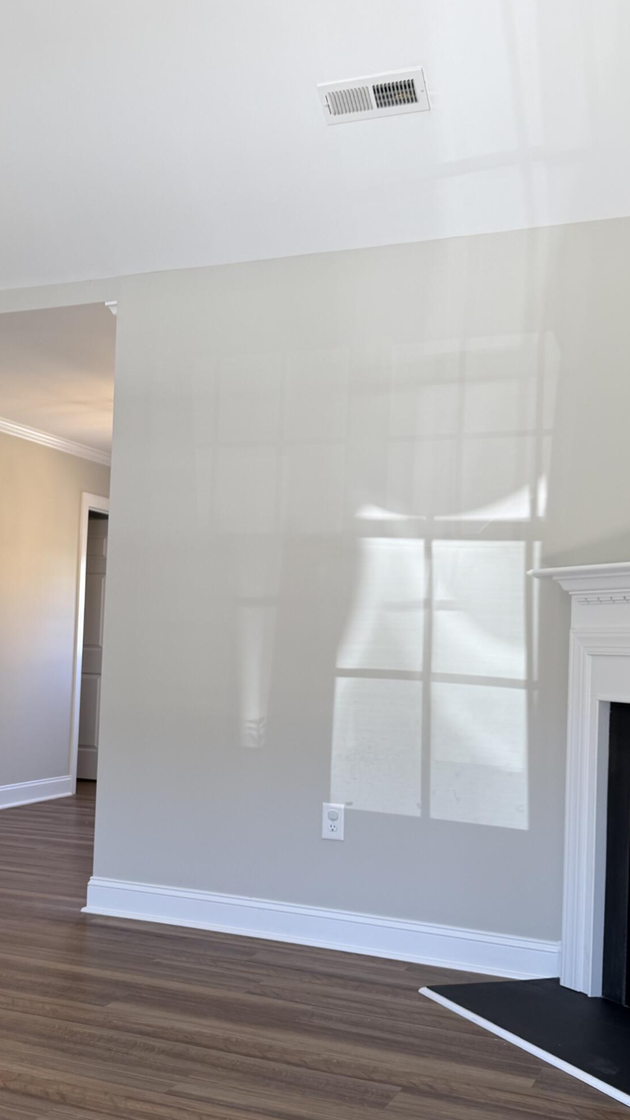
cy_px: 602
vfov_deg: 50.4
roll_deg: -2.1
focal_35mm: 40
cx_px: 187
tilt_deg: +1.7
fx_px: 1188
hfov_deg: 29.4
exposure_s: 1/120
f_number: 1.78
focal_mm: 6.76
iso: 64
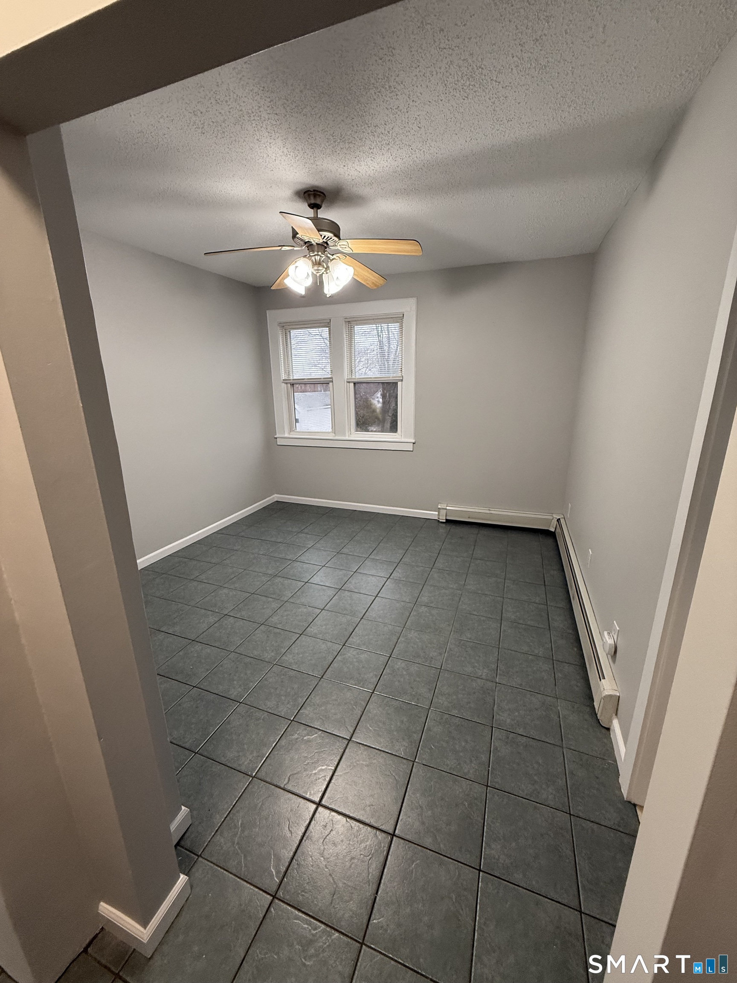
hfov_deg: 85.7
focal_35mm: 14
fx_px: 397
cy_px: 492
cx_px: 368
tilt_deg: -14.7
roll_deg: +0.4
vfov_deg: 102.1
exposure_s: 1/120
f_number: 2.2
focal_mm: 2.22
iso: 320
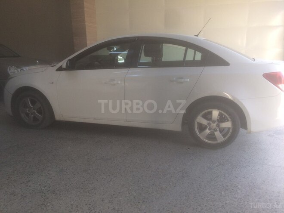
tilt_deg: -14.5
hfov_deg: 61.7
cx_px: 142
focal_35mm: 29
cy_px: 106
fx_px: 238
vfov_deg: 48.2
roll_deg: -0.7
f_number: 2.2
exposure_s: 1/100
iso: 40
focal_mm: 4.15
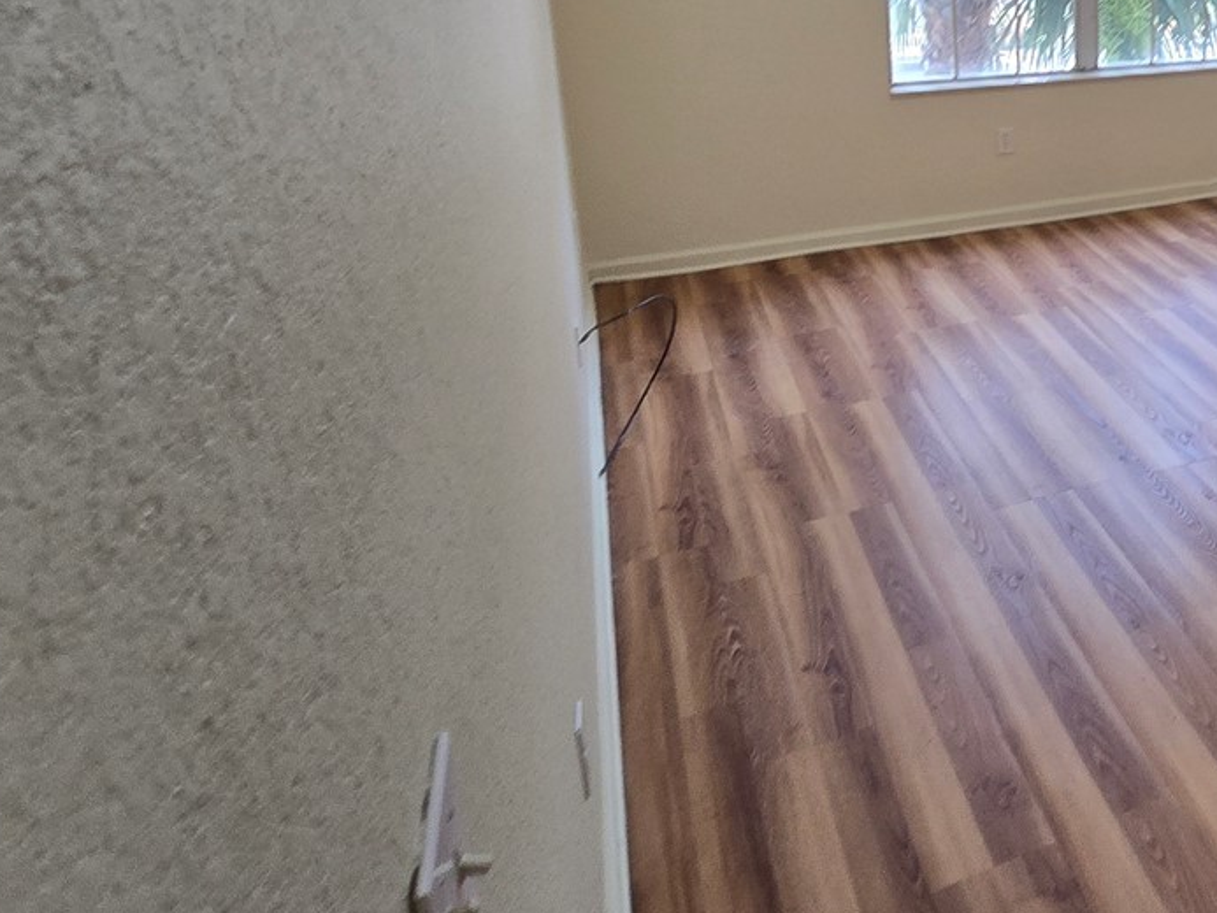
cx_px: 1238
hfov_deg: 48.4
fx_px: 1055
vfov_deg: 43.6
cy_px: 126
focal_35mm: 30
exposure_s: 1/60
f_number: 2.2
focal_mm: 2.2
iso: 125
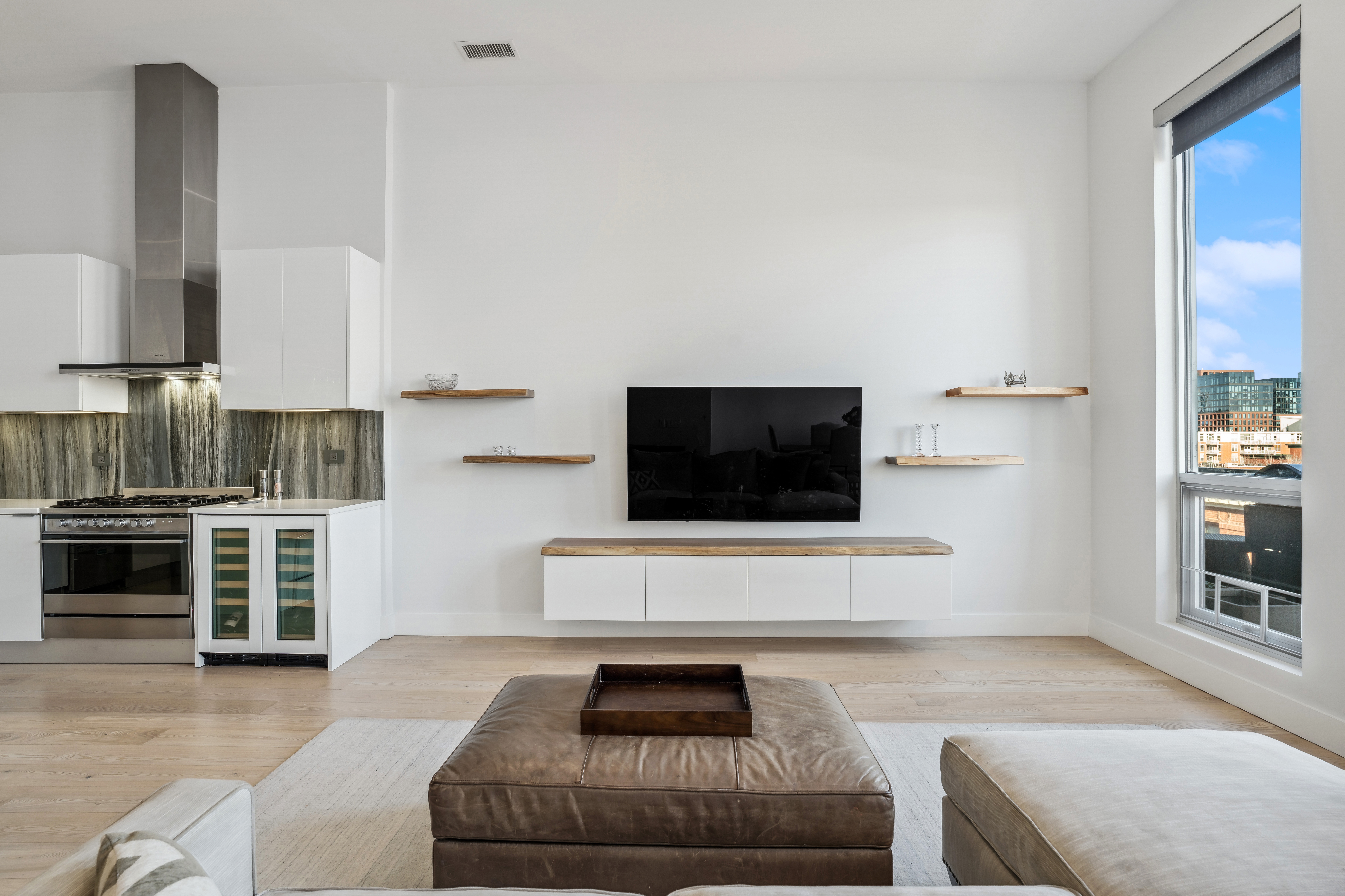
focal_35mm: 16
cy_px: 448
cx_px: 672
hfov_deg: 96.7
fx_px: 598
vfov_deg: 73.7
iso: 320
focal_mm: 16
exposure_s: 1/25
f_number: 8
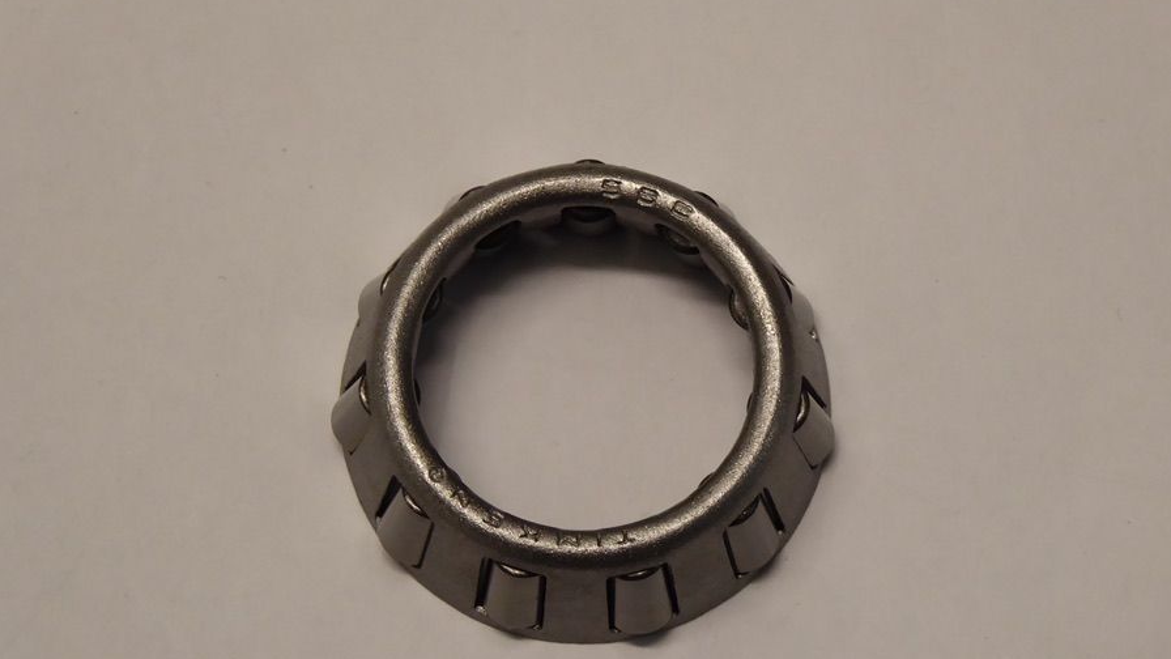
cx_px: 587
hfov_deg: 15.5
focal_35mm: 139
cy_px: 382
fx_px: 4316
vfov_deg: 8.7
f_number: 5.1
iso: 400
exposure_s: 1/60
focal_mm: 20.6
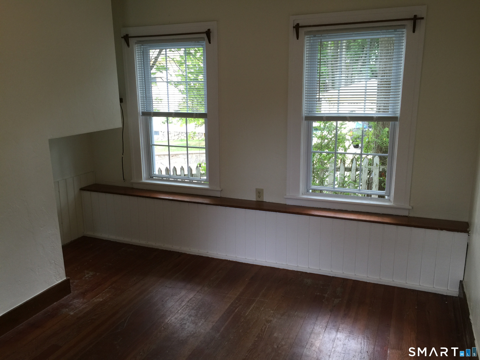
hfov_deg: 61.7
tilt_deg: -14.0
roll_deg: -0.3
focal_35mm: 29
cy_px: 180
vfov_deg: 48.2
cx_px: 240
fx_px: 402
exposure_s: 1/30
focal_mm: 4.15
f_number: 2.2
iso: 32
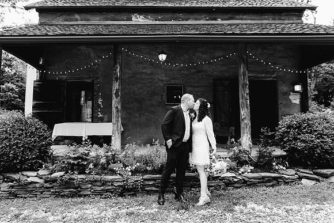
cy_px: 103
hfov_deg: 63.8
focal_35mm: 29
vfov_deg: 45.2
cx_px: 151
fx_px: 267
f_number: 4
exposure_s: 1/320
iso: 800
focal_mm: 26
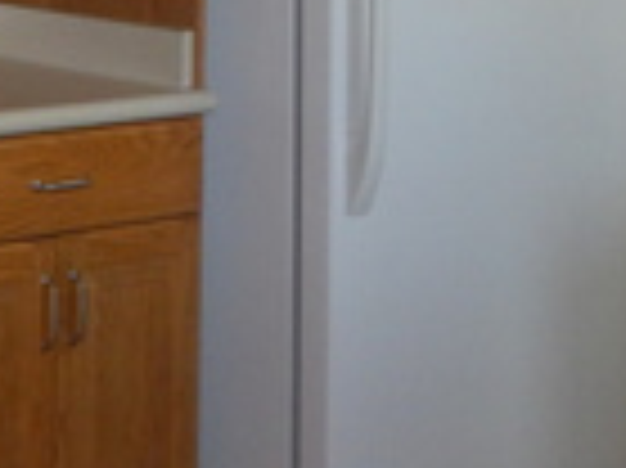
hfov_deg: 15.0
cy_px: -180
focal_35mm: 106
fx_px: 1915
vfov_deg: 13.3
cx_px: -644
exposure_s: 1/30
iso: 200
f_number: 3
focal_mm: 4
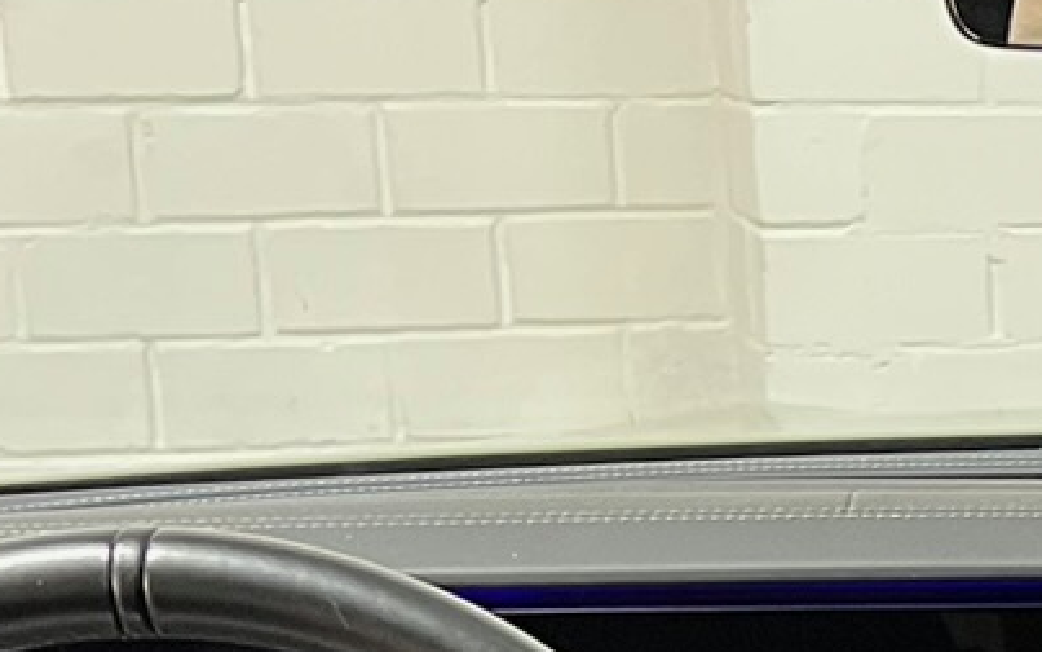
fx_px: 3976
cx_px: 1536
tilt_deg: -17.1
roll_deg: +0.3
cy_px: 1120
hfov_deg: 14.0
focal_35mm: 140
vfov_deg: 9.0
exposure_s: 1/50
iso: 200
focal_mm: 5.7
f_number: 1.5
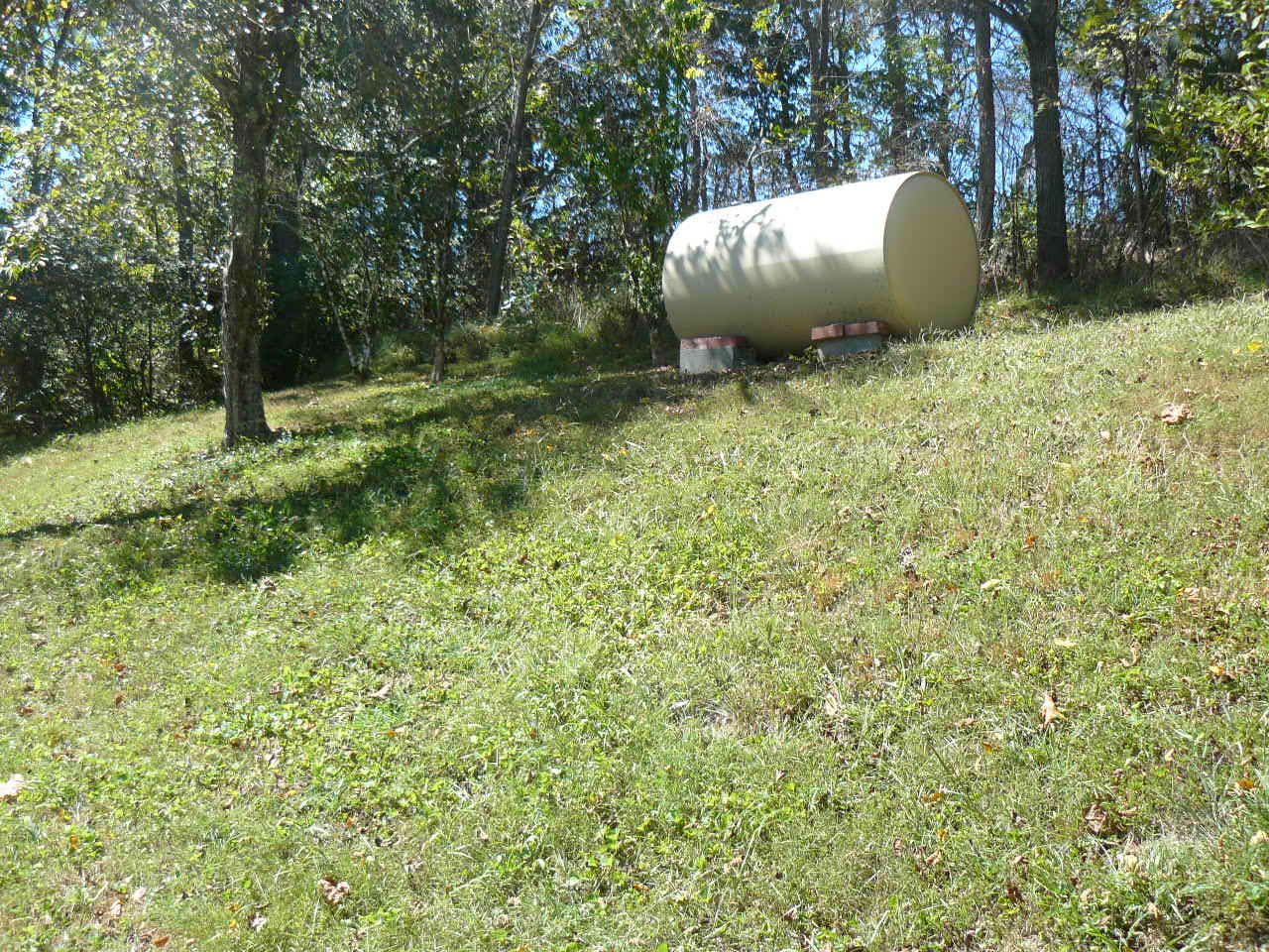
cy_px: 476
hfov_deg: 51.4
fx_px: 1320
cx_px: 634
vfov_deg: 39.7
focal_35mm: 36
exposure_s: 1/400
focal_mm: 6
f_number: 2.8
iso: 100
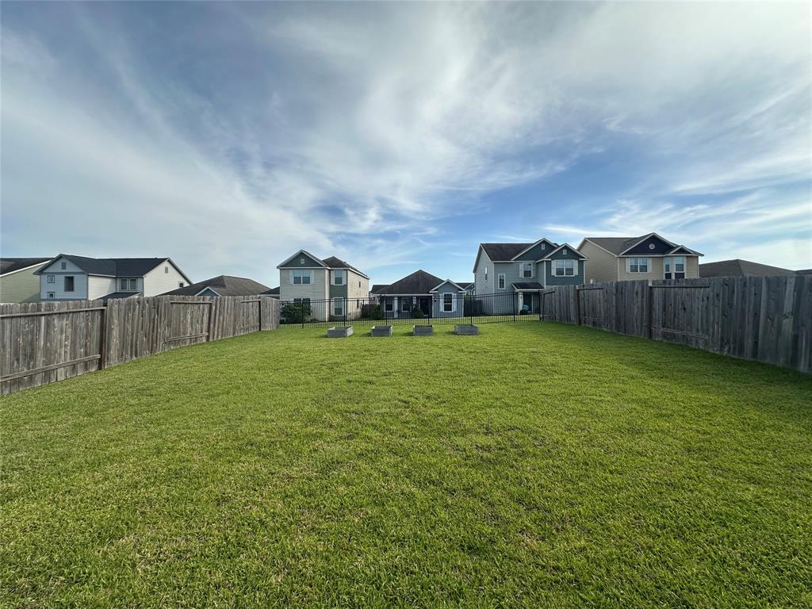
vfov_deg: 85.7
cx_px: 406
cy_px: 304
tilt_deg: +0.1
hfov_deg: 102.1
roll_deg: -0.5
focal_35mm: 14
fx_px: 328
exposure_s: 1/1770
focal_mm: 2.22
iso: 50
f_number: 2.2
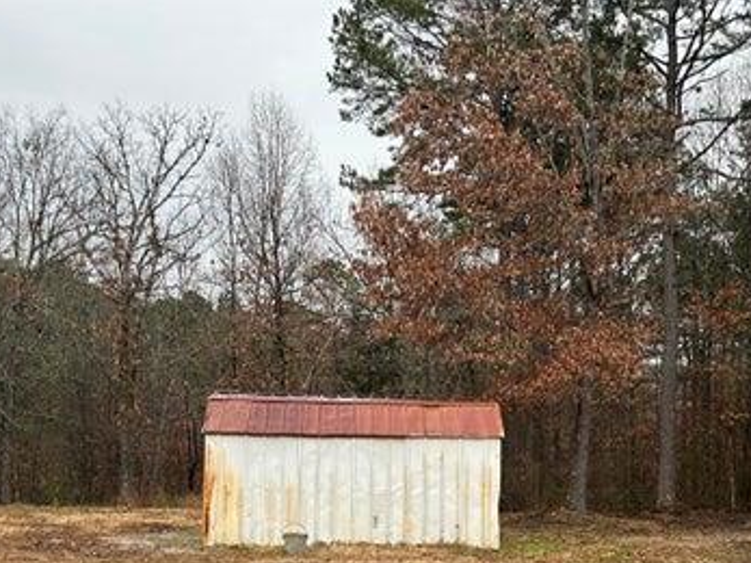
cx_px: 390
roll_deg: +1.4
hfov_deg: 39.7
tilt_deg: +0.3
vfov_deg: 29.6
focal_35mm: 48
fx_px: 1041
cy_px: 448
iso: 40
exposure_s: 1/250
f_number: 1.5
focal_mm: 5.7
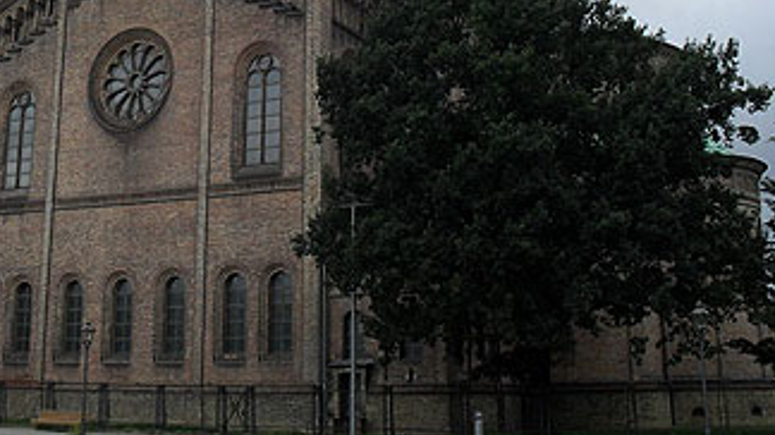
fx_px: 1089
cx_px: 349
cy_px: 38
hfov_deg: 39.1
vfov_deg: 22.0
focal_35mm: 53
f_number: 8.4
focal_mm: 6.3
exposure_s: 1/125
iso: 100
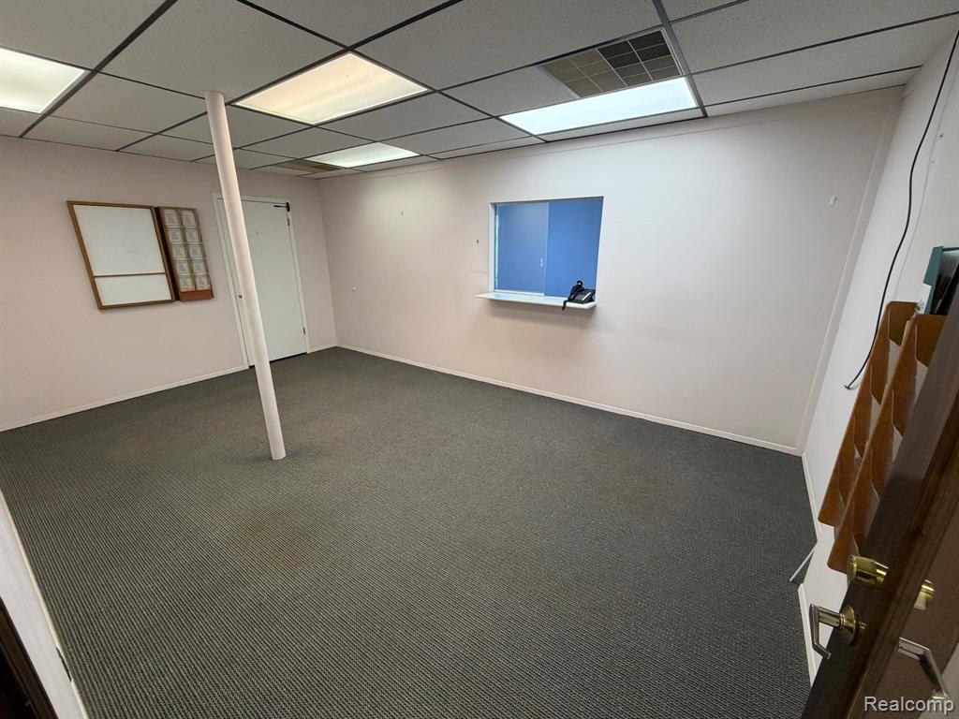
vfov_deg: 85.7
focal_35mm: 14
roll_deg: +0.8
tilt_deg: -17.4
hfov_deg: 102.1
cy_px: 360
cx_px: 480
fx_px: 388
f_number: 2.2
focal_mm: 2.22
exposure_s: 1/120
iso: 250
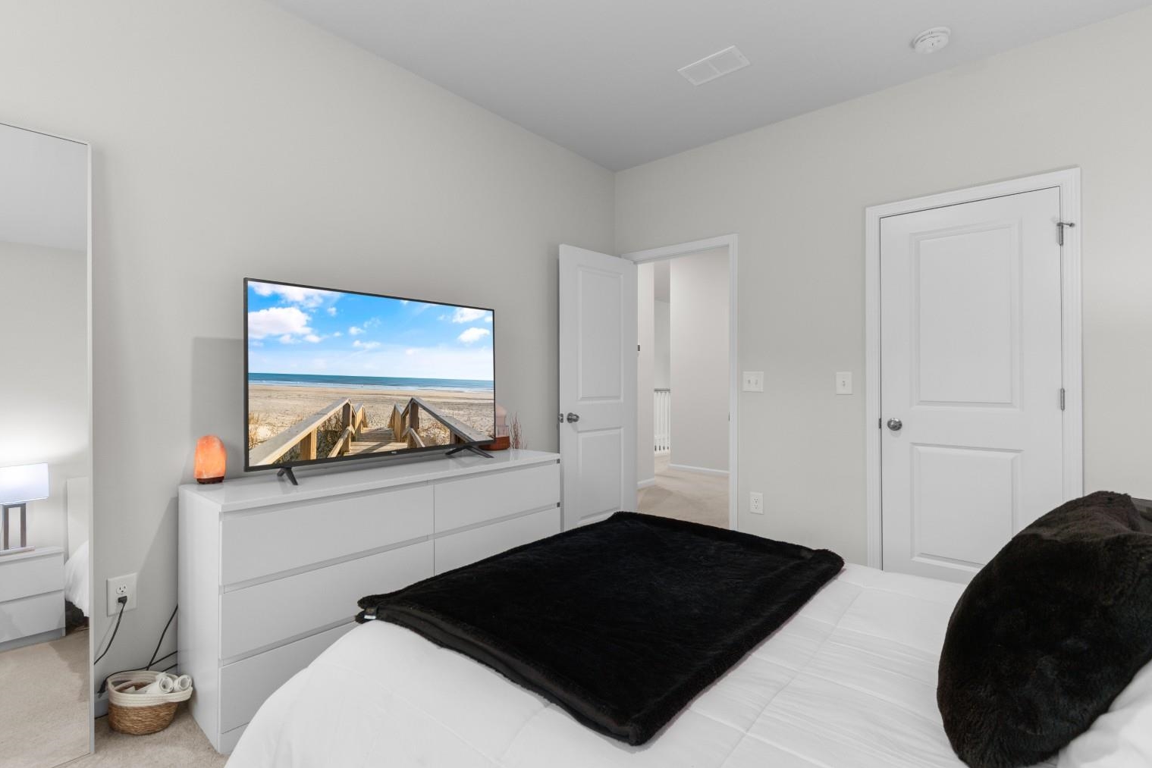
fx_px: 512
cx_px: 541
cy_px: 384
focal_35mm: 16
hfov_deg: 96.6
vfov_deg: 73.8
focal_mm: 10
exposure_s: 1/3
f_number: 4.5
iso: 100
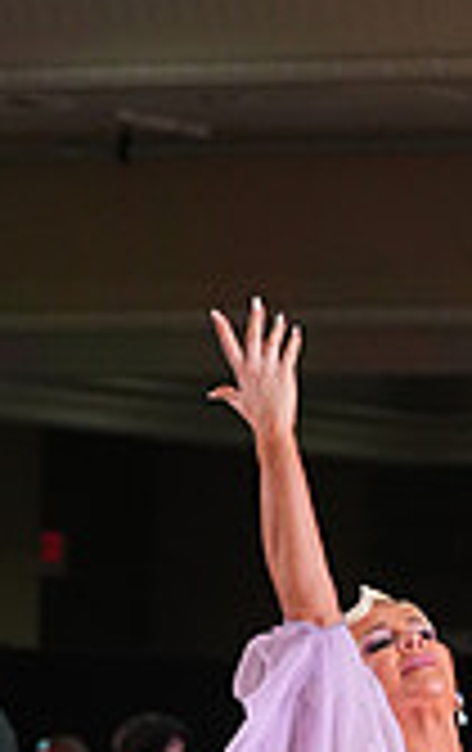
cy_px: 1076
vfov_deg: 5.9
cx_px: 816
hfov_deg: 3.7
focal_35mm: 353
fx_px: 7234
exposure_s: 1/200
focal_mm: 100
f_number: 5.6
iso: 3200
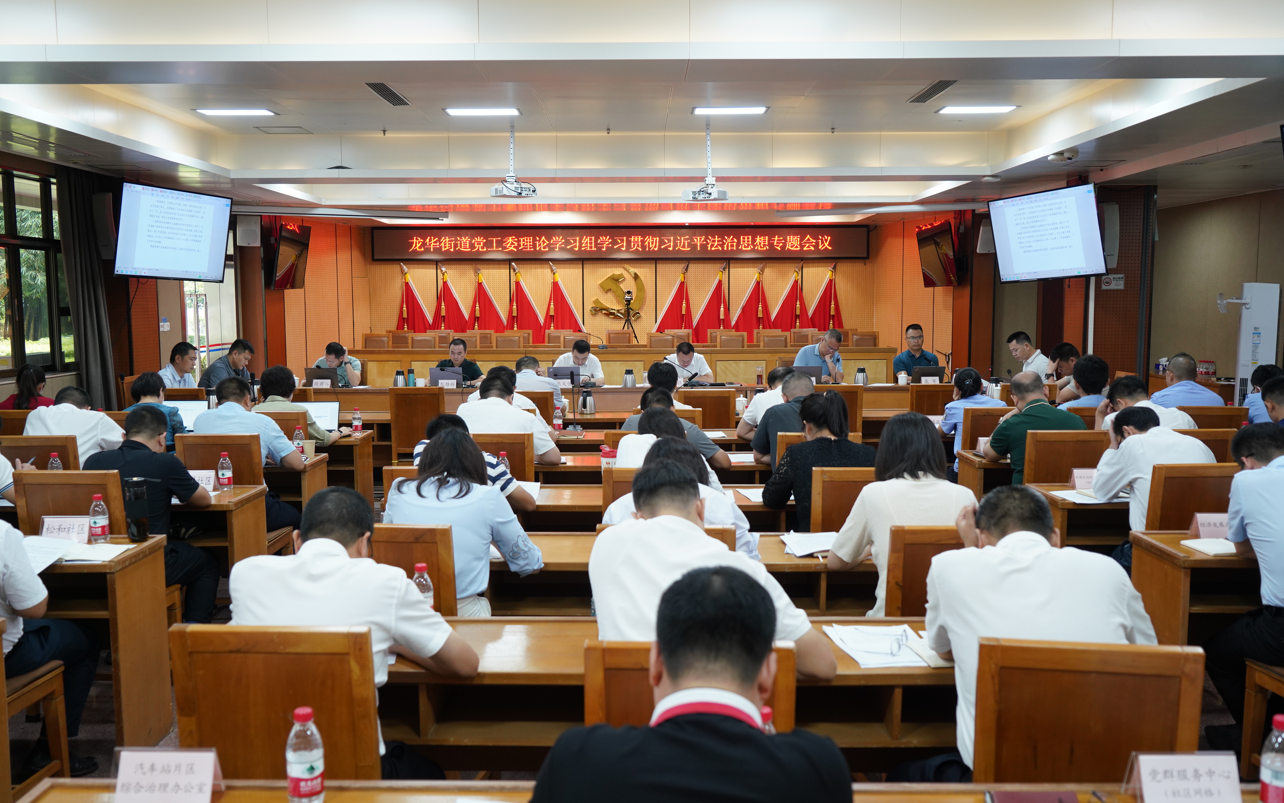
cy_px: 432
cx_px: 635
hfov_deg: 58.1
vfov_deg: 38.3
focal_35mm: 33
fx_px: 1155
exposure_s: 1/80
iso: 1000
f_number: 4
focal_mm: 32
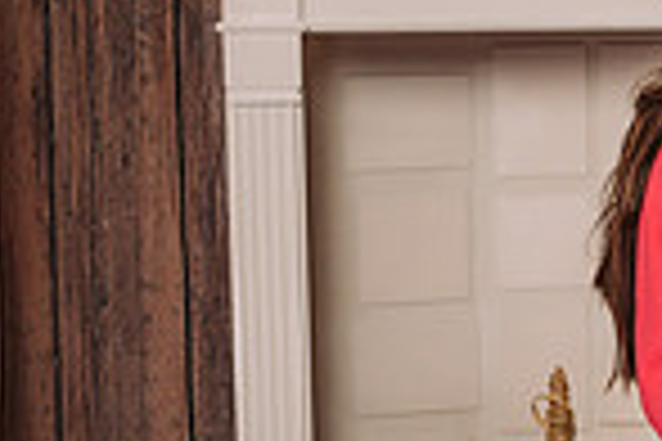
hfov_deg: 13.0
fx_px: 2868
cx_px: 670
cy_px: 461
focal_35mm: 156
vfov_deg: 8.7
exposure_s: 1/100
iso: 100
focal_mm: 35
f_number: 5.6
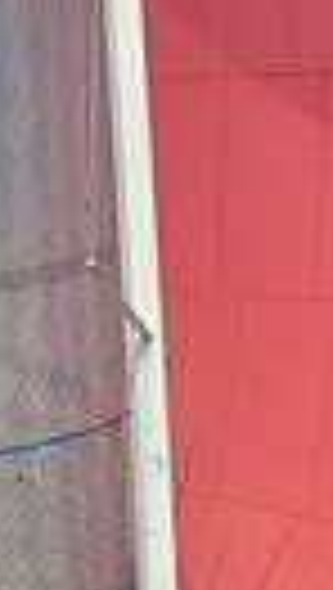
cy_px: 705
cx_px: 202
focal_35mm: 324
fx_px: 5070
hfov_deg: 3.8
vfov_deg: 6.6
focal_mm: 70
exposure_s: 1/800
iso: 200
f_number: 5.6
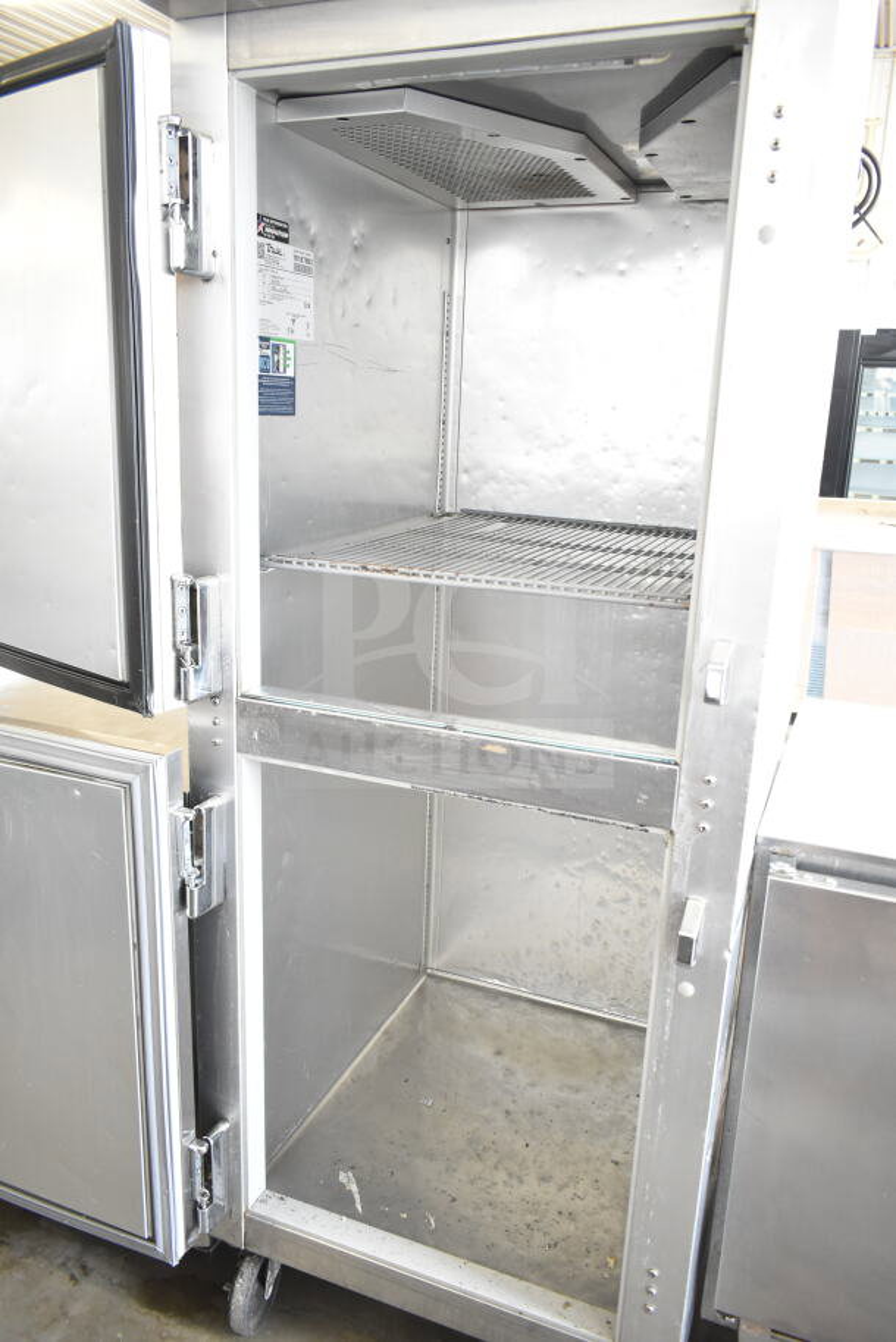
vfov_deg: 67.4
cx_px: 448
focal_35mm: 27
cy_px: 671
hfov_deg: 48.0
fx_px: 1007
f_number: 4
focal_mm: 18
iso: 1600
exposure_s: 1/60
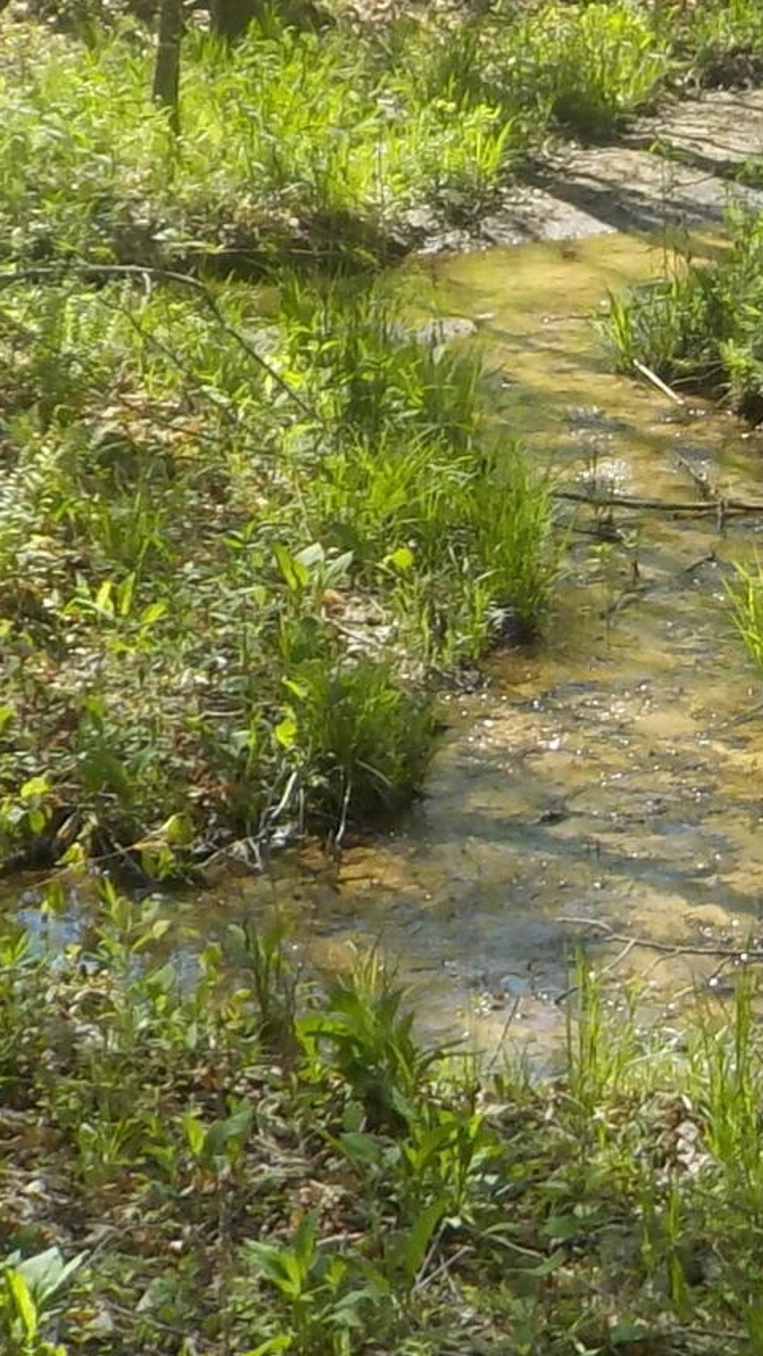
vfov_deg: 18.6
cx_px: 736
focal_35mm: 115
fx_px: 4135
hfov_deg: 10.5
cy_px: 588
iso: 125
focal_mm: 4.1
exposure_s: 1/400
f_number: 3.3
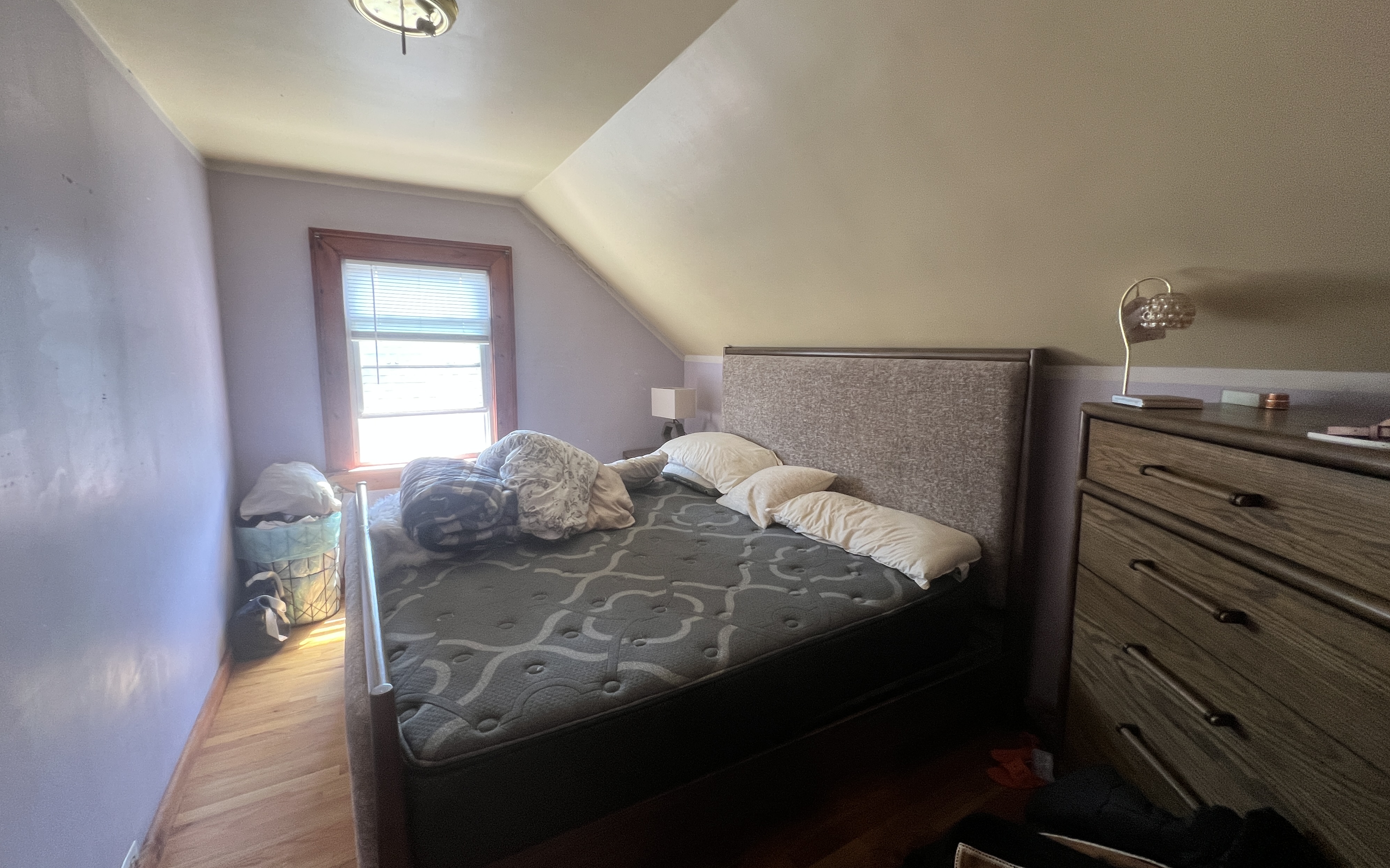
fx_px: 530
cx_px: 688
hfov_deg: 105.3
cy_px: 418
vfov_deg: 78.6
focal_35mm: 14
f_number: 1.8
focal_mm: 1.57
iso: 125
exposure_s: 1/60
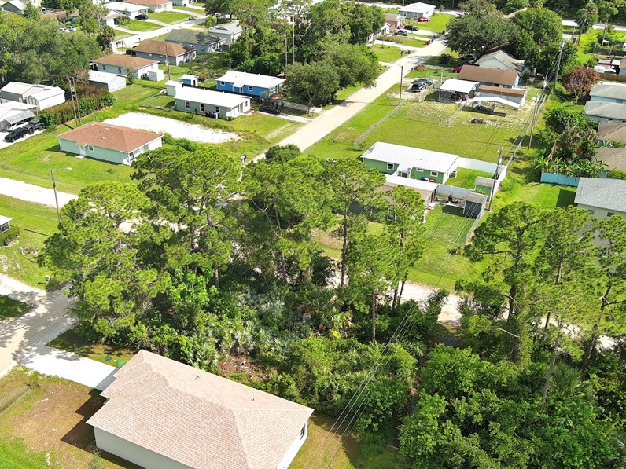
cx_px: 283
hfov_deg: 51.3
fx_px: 651
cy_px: 236
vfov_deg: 39.7
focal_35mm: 36
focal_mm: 10.6
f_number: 2.8
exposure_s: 1/481
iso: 100
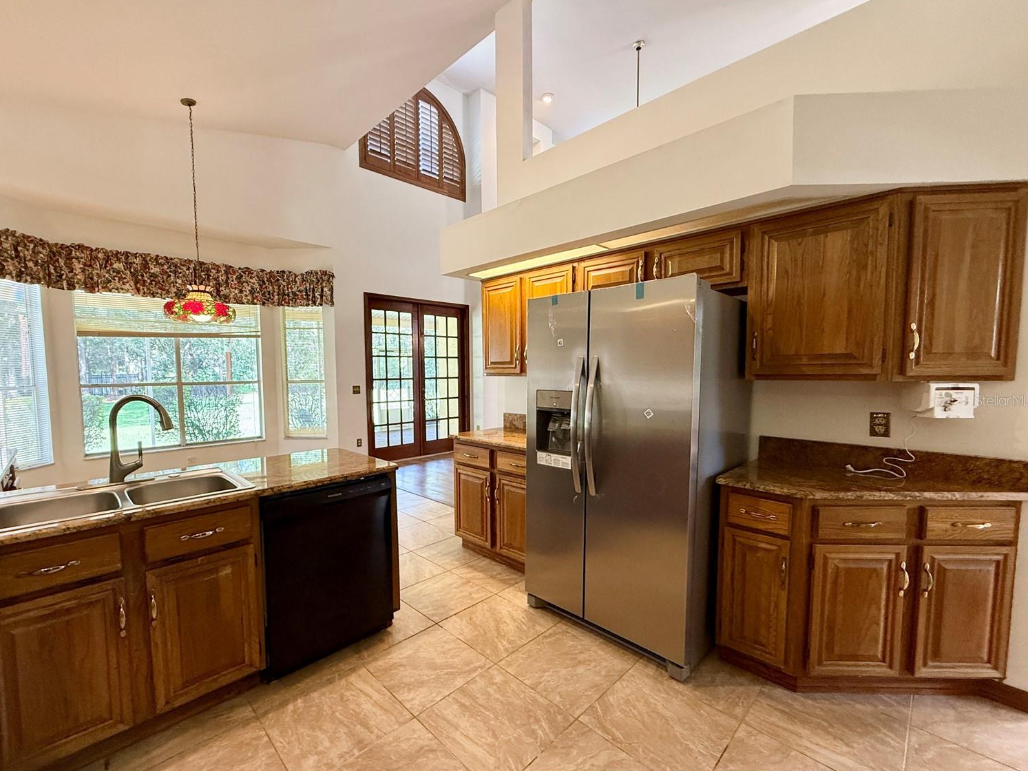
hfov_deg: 98.1
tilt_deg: -3.5
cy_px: 400
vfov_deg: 81.7
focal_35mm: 15
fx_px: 445
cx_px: 489
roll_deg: +0.0
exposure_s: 1/60
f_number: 2.2
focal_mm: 2.22
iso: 250
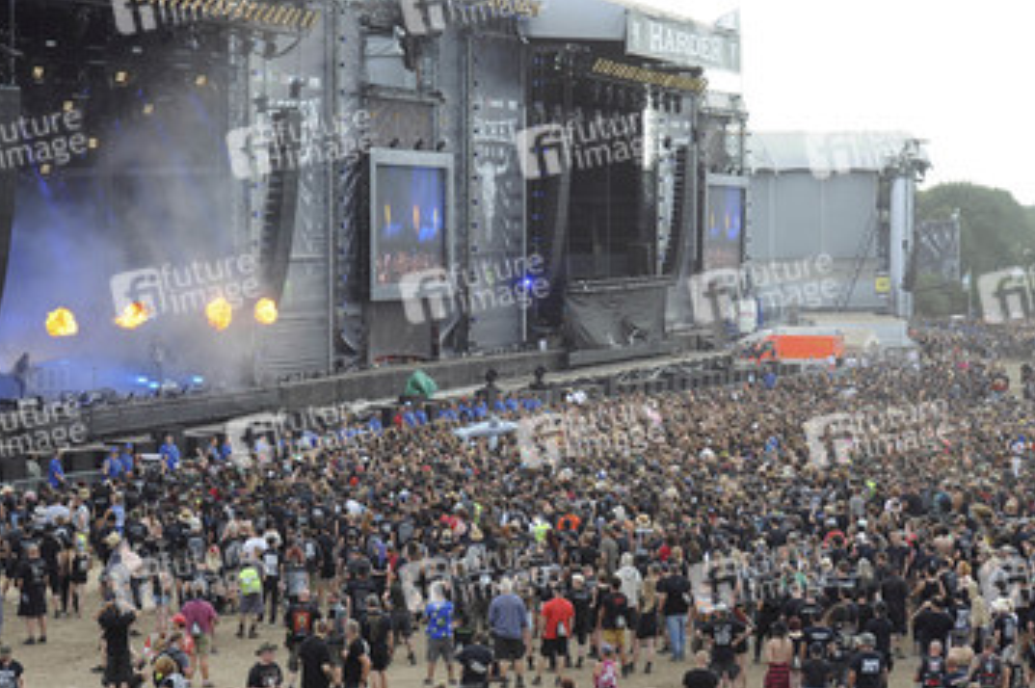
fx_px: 3073
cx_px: 513
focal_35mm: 107
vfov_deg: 12.8
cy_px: 361
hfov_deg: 19.1
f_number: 5
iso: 200
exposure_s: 1/320
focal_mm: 85
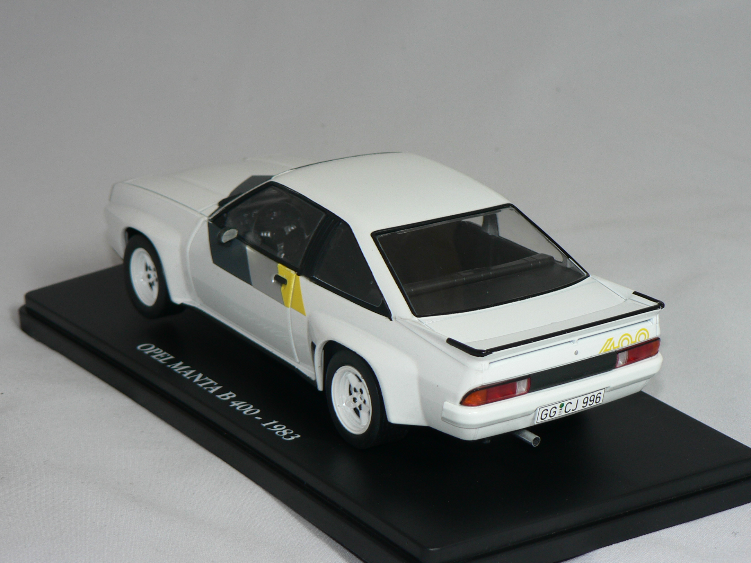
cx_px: 412
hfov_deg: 23.0
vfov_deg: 17.4
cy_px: 278
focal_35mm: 85
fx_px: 1844
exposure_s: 1/60
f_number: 3.2
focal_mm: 12
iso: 80
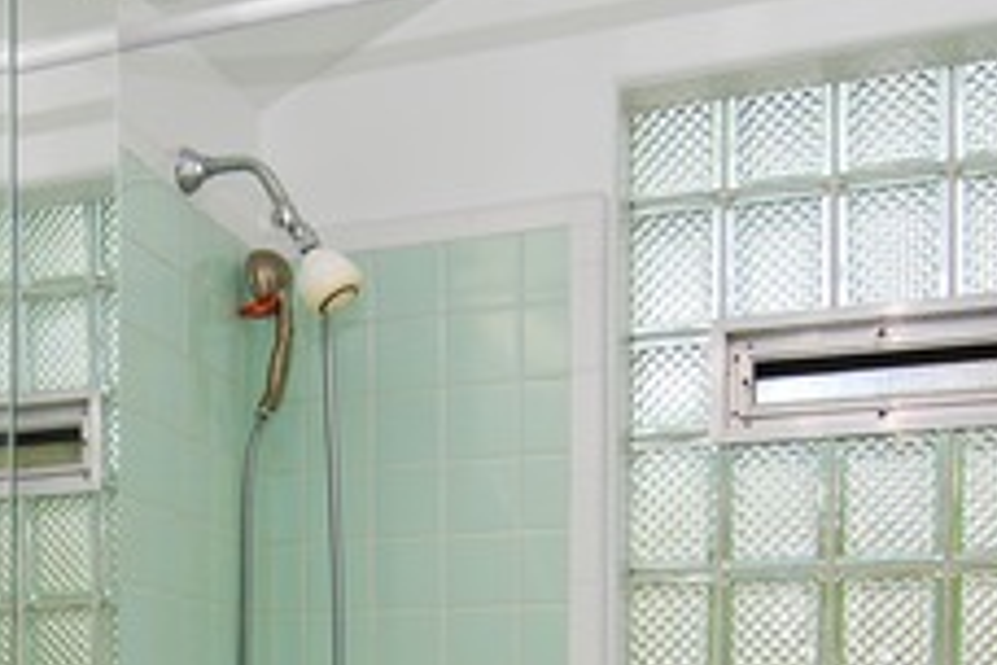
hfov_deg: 32.8
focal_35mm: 59
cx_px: 175
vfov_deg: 21.6
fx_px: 1634
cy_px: 766
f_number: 5.6
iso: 100
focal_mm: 14
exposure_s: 1/13
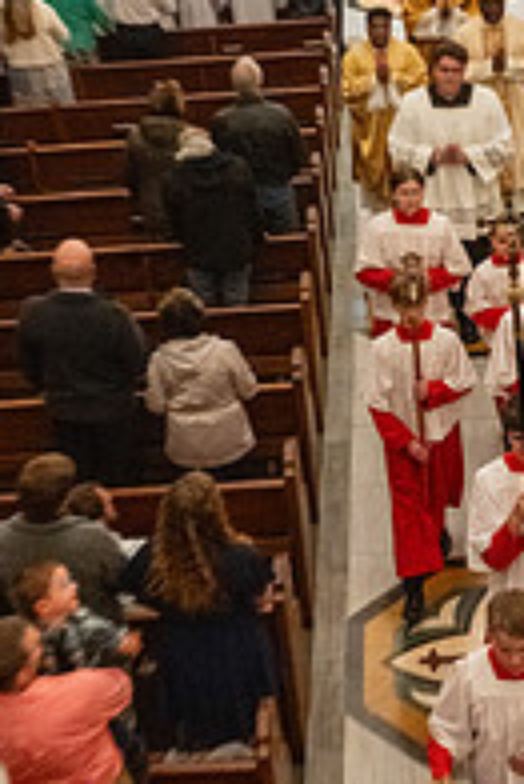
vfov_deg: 26.2
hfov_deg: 17.7
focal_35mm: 77
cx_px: 388
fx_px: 1678
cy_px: 304
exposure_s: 1/60
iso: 5000
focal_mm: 33.5
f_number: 8
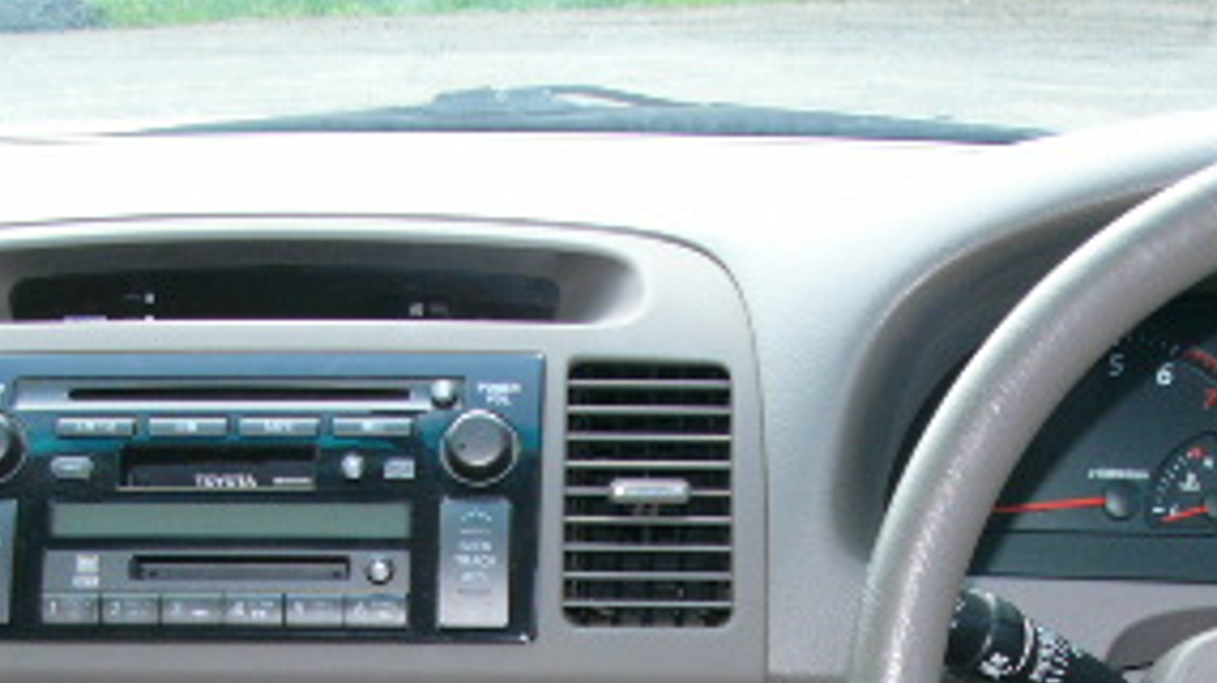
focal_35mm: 88
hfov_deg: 24.2
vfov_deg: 13.1
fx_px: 2838
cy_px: 956
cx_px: 662
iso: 50
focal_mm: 6
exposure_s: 1/60
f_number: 2.8
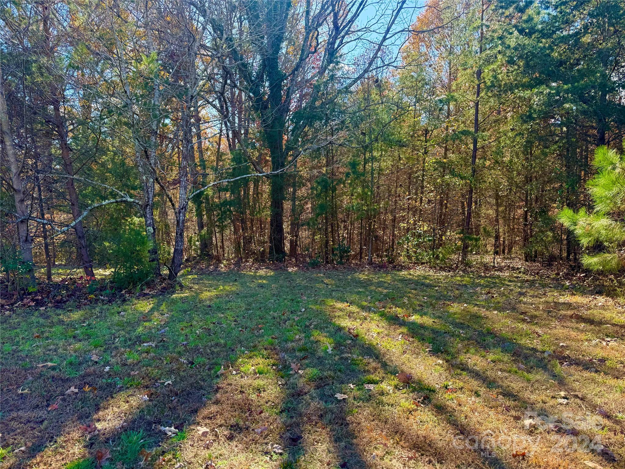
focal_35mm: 24
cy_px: 234
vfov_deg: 56.8
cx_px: 312
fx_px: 433
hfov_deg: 71.6
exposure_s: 1/506
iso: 80
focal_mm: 6.76
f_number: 1.78
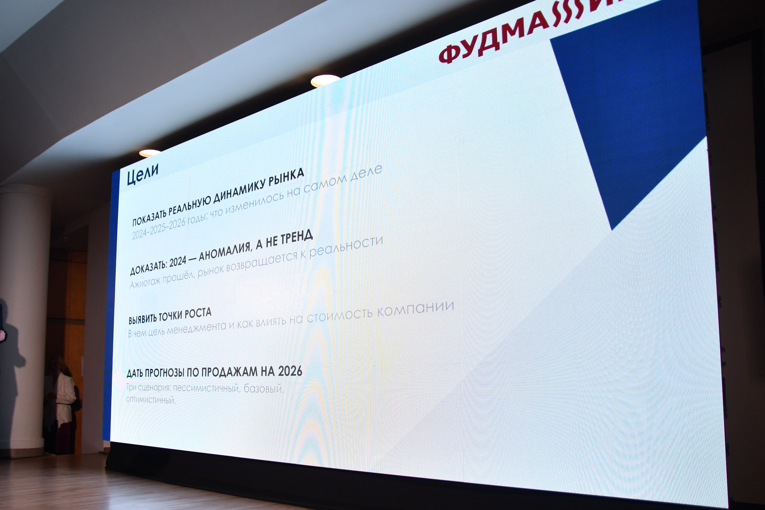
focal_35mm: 31
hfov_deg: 59.7
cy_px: 305
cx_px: 303
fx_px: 659
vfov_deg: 42.1
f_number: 2.8
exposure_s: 1/200
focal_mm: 17
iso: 400
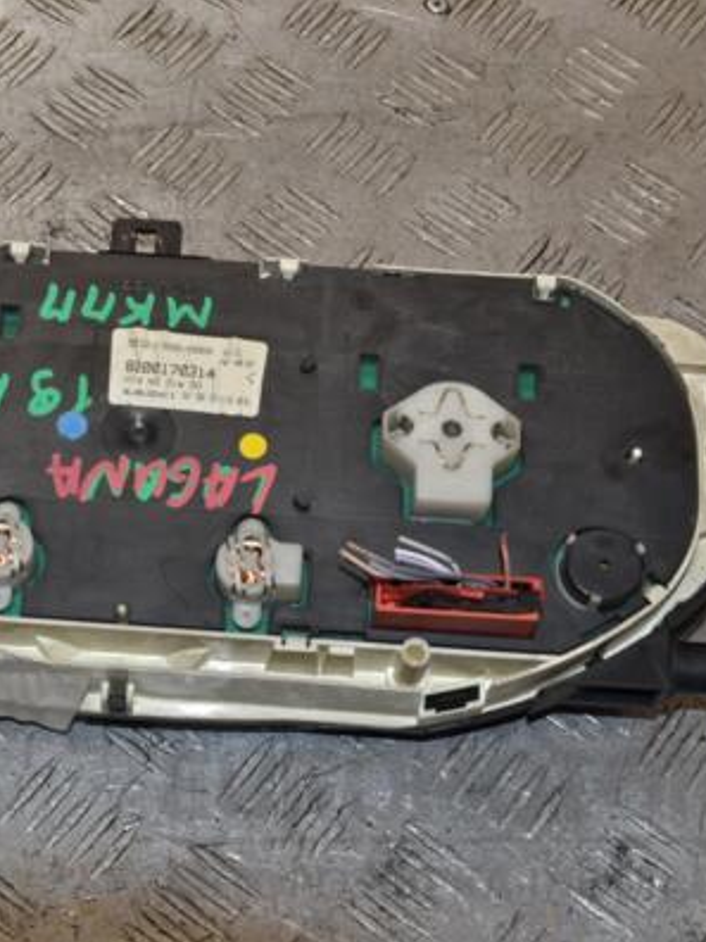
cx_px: 119
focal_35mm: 153
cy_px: 469
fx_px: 4161
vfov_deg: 12.9
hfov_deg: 9.7
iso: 800
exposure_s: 1/200
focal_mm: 70
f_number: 10
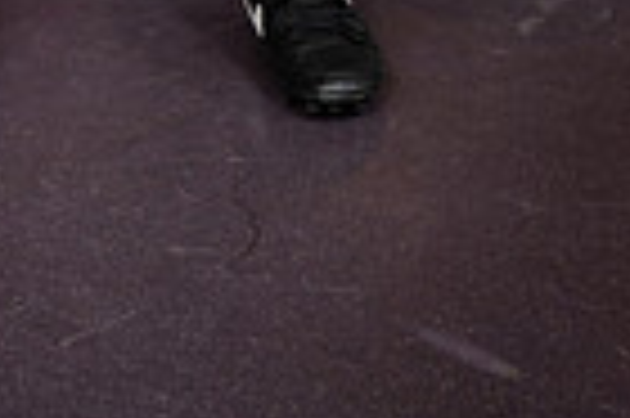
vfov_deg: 8.0
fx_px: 2814
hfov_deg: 12.7
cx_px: 104
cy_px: -526
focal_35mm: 161
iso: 800
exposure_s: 1/250
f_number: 7.1
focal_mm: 50
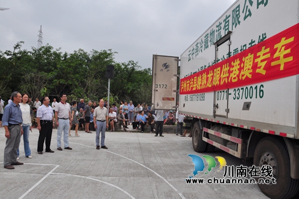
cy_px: 100
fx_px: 224
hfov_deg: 67.4
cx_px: 150
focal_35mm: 27
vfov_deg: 47.8
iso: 200
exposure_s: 1/250
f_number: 8
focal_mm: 18
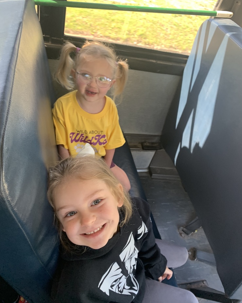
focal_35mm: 28
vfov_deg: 62.2
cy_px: 152
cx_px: 121
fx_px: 251
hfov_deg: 51.5
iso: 100
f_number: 1.8
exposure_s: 1/61
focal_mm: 4.25
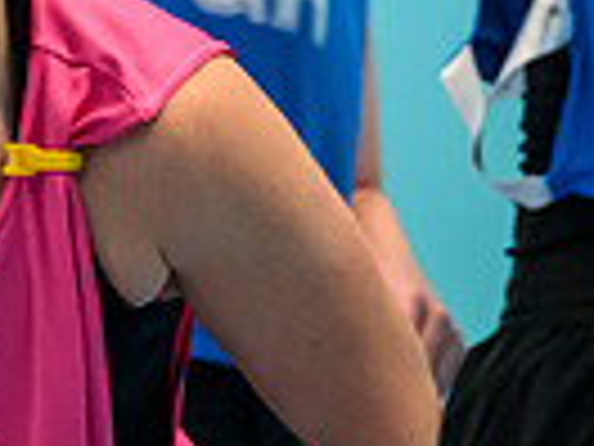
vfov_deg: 1.5
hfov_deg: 2.0
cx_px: -31
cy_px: -509
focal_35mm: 984
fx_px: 16885
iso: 8000
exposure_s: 1/1000
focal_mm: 200
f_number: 2.8
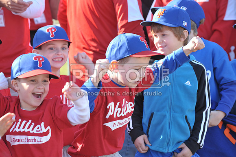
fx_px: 1245
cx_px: 118
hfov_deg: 10.8
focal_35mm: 190
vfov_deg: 7.2
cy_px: 78
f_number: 7.1
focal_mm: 190
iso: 400
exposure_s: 1/250
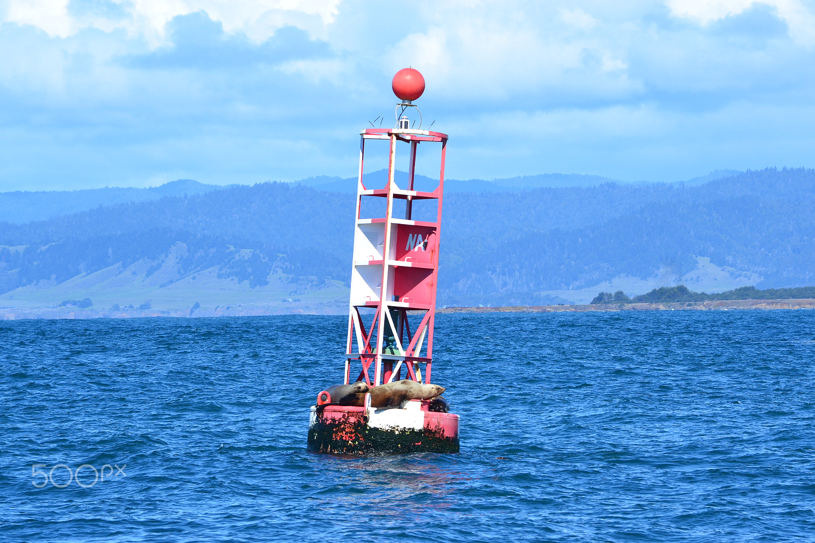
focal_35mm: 270
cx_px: 408
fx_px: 6111
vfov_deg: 5.1
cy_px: 272
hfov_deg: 7.6
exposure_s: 1/500
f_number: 11
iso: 320
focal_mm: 180
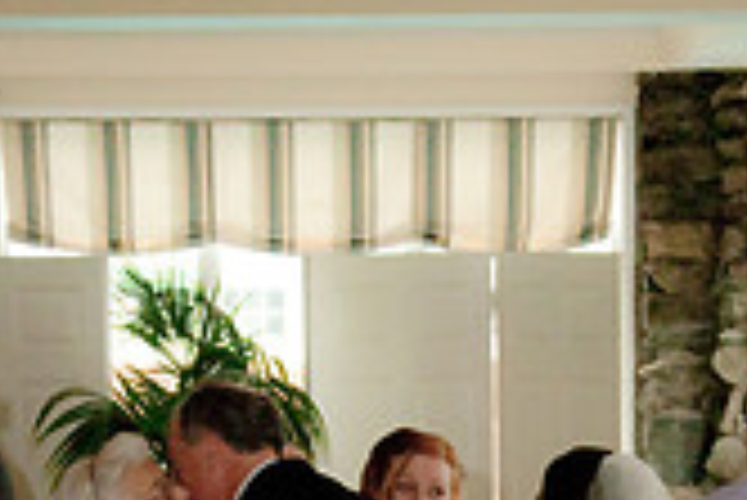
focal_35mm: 251
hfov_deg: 8.2
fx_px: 5213
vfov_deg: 5.4
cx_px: 513
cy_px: 734
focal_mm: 48
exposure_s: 1/100
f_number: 5
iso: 800
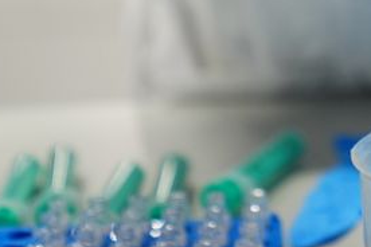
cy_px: -60
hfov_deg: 11.4
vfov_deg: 7.7
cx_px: 429
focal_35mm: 177
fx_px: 1824
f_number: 2.8
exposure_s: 1/500
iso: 1250
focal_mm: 70
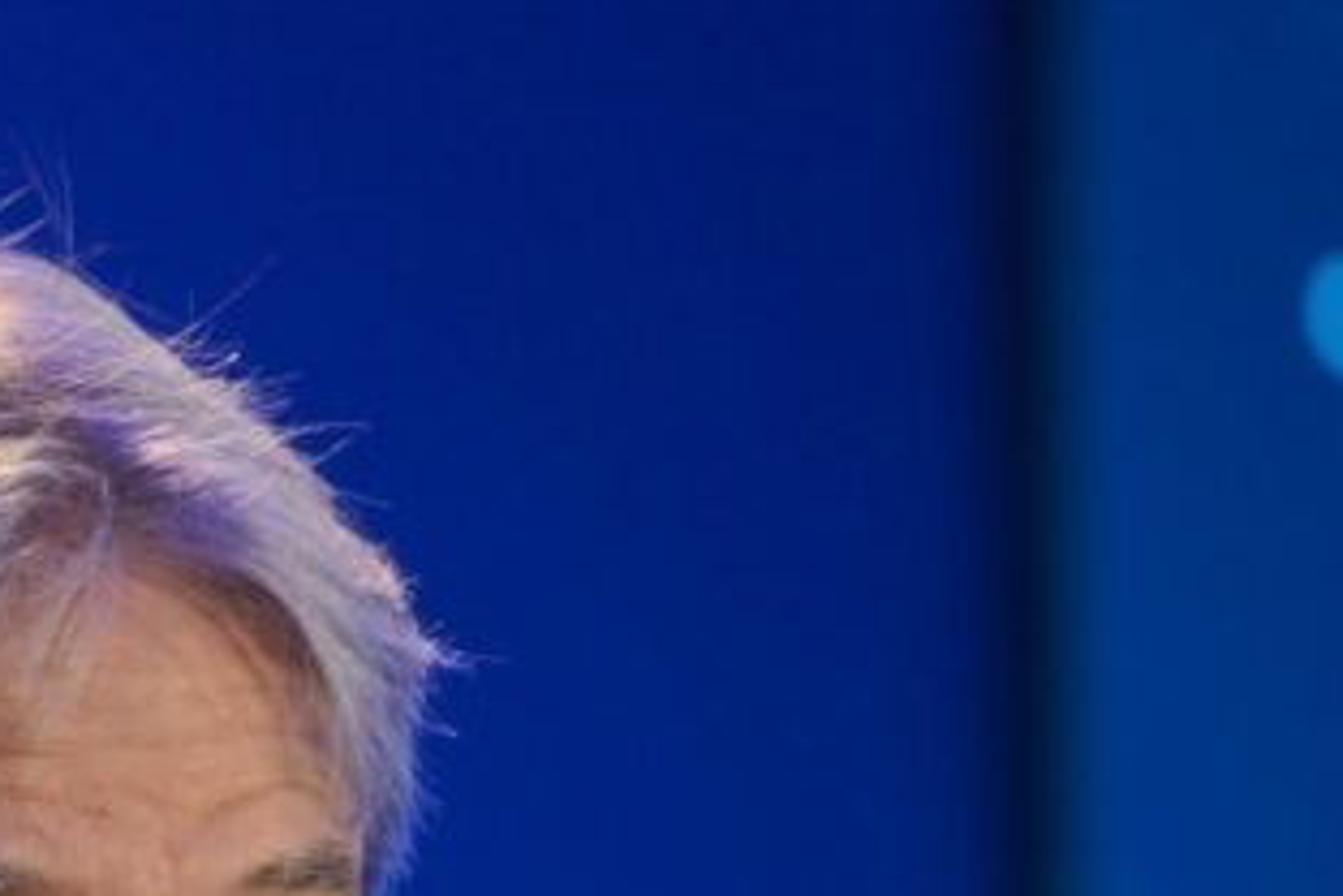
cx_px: -95
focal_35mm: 492
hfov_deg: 4.2
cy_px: 1081
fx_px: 18353
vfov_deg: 2.8
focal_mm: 200
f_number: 4
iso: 2500
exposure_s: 1/160
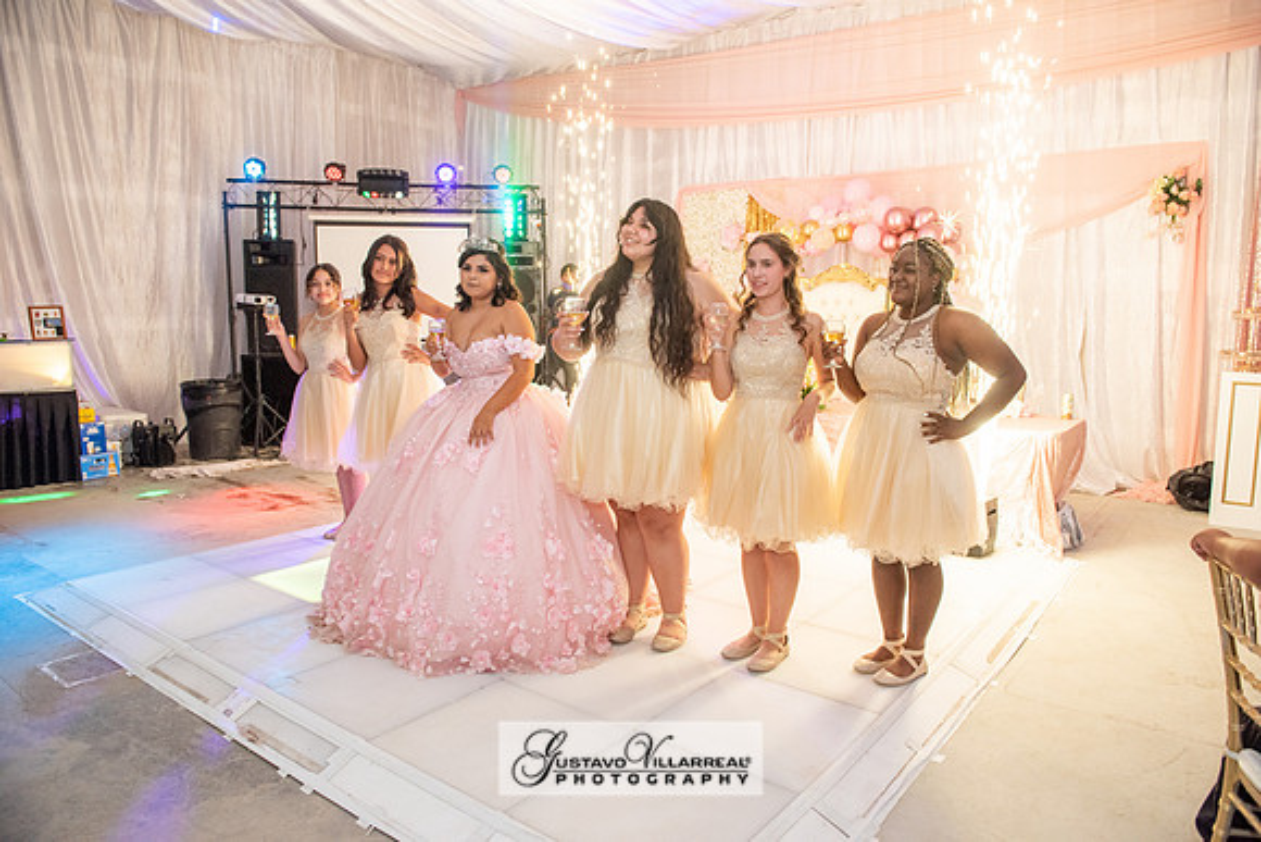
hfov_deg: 73.7
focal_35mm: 24
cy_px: 421
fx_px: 841
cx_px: 630
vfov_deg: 53.2
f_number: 4
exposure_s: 1/160
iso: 1250
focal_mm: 24
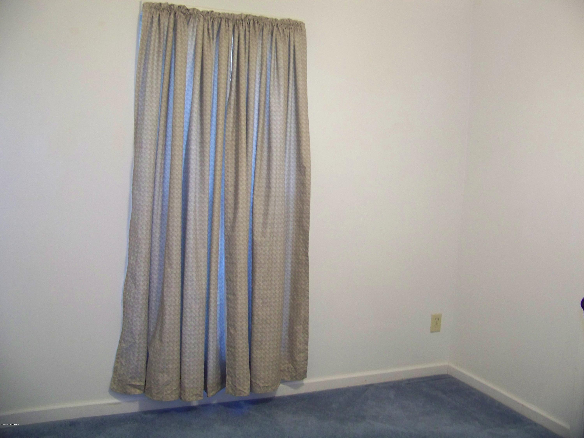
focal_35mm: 36
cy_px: 219
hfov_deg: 51.4
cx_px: 292
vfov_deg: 39.7
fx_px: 607
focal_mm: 5.85
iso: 200
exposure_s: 1/30
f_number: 2.8
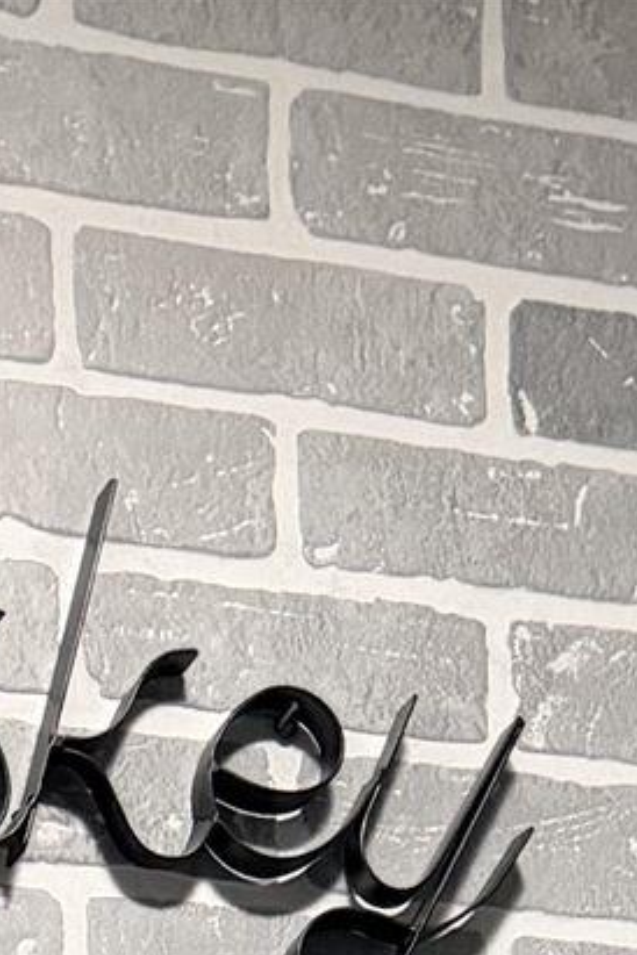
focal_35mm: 140
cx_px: 309
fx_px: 3716
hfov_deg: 9.8
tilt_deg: -9.2
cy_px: 2667
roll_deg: +1.0
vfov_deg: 10.9
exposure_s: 1/60
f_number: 1.78
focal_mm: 6.76
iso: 640
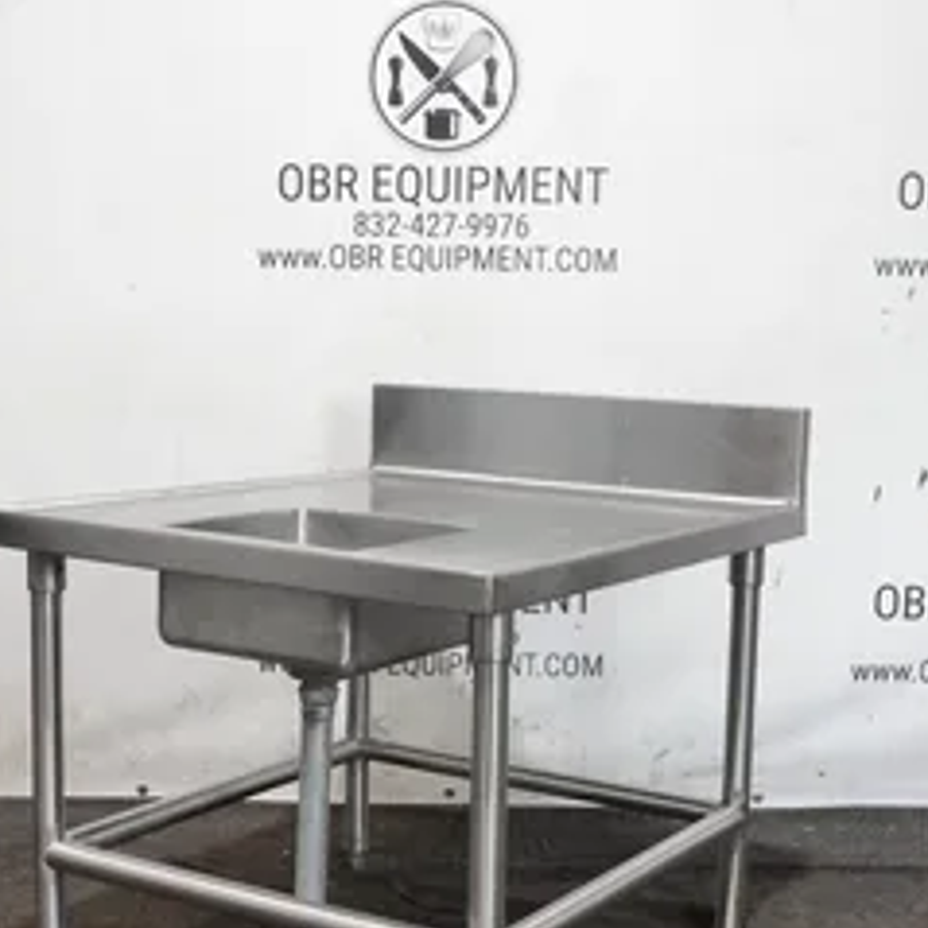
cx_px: 421
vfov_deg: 29.9
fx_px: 1729
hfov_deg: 30.0
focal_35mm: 57
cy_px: 575
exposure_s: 1/40
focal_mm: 14.99
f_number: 4
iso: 1250
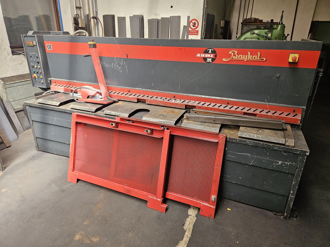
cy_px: 124
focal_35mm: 23
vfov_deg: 58.9
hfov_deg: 73.9
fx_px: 219
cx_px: 165
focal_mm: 5.4
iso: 160
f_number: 1.8
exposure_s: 1/190
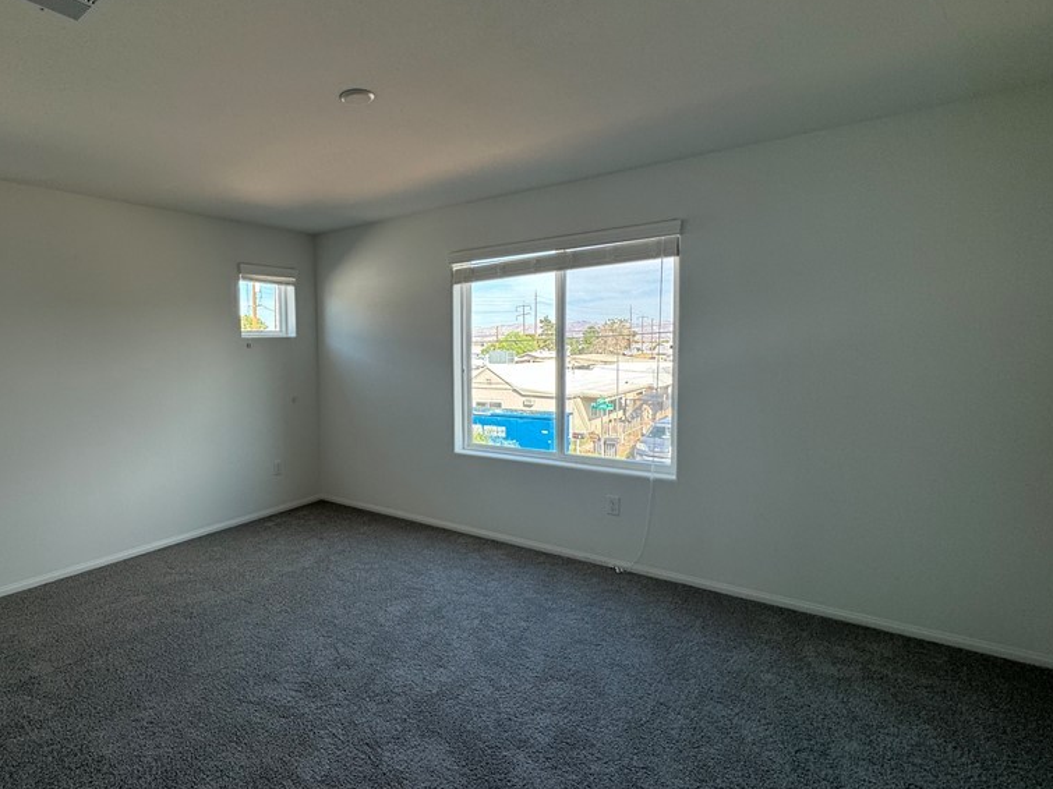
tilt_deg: -4.3
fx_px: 578
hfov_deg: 82.0
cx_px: 356
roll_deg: +1.3
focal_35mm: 19
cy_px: 382
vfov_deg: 68.7
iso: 50
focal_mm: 2.22
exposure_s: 1/99
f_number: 2.2
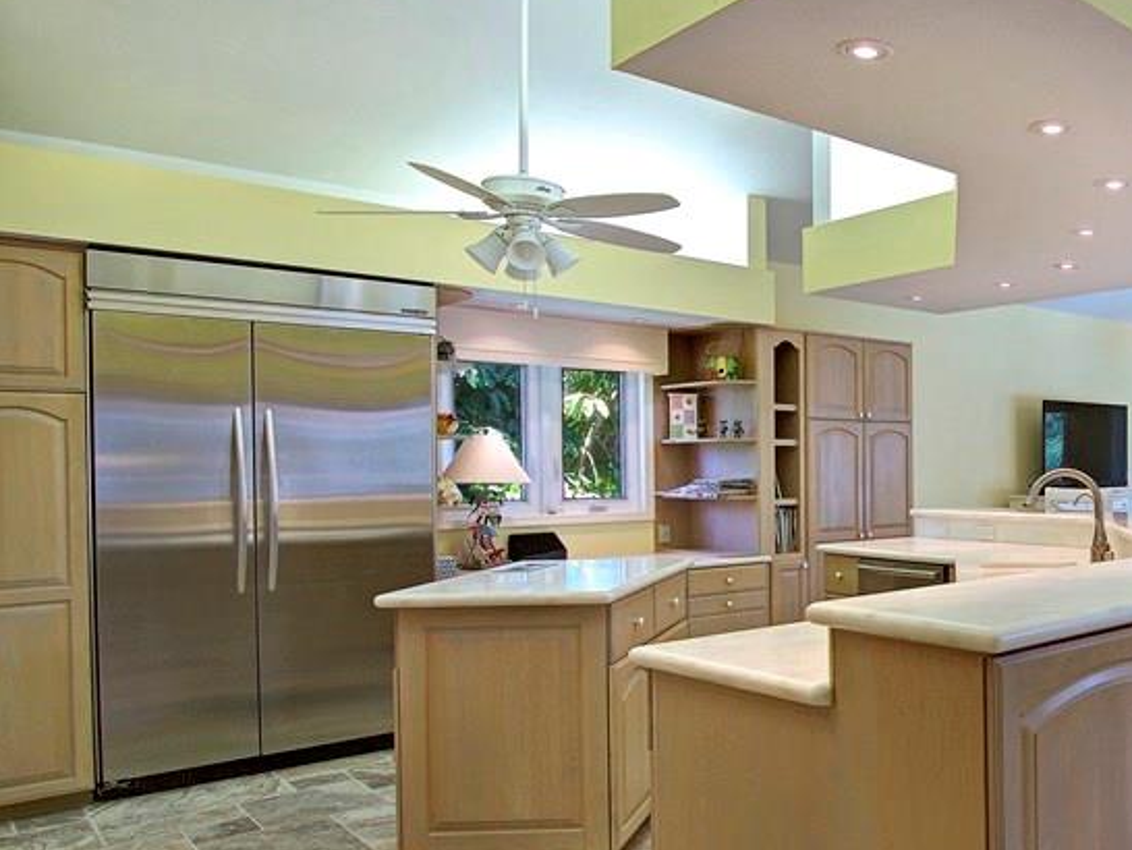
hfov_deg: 52.4
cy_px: 502
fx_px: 981
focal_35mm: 30
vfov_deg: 46.6
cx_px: 1026
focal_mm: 8
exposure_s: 1/10
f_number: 8
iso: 200
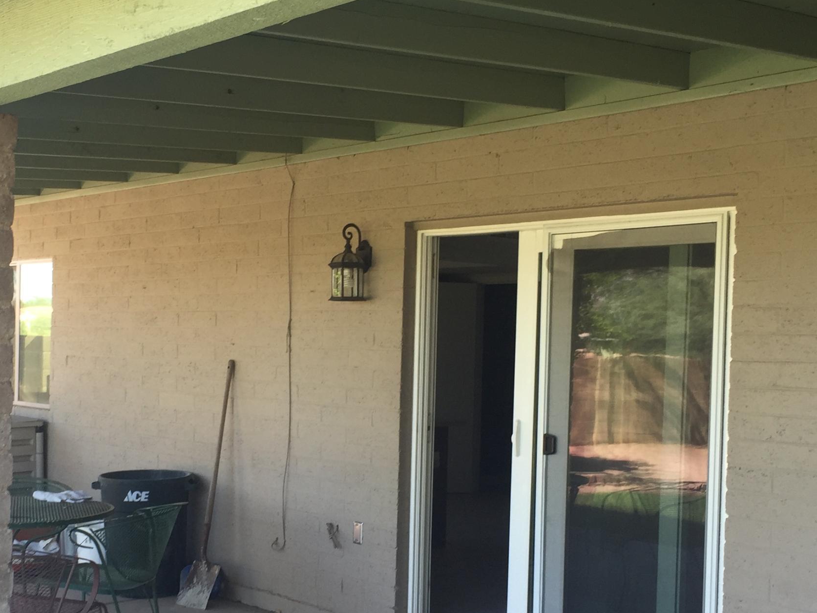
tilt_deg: -2.8
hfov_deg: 36.6
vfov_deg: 27.9
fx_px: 1227
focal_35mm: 52
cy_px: 400
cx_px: 315
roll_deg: -2.1
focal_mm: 4.15
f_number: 2.2
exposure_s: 1/120
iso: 32
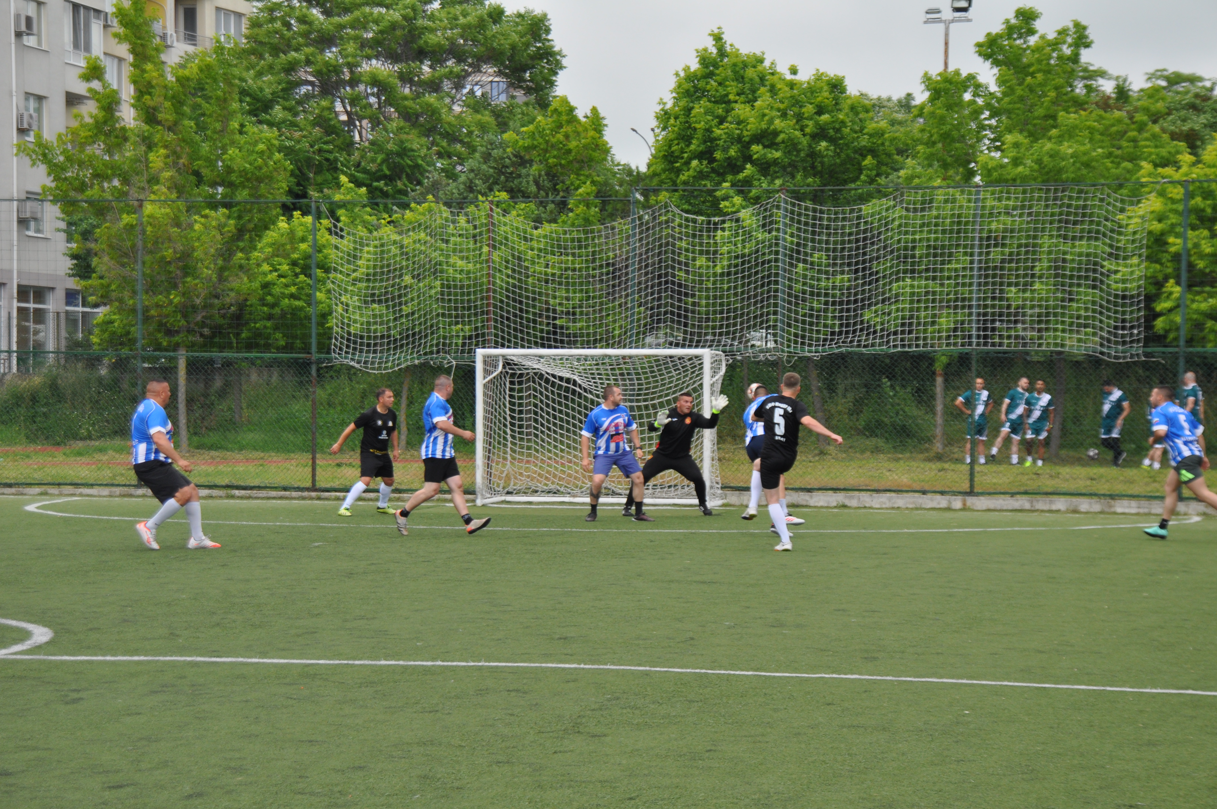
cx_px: 608
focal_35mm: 93
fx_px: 3140
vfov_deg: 14.7
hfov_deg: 21.9
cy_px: 404
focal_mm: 62
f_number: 5.6
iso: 280
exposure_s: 1/500
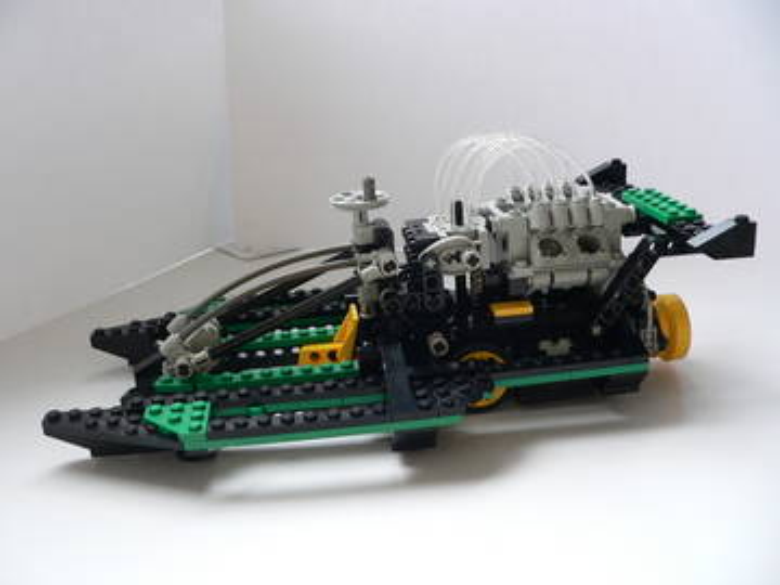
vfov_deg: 39.7
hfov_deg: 51.4
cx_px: 390
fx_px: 811
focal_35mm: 36
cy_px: 292
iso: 200
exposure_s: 1/30
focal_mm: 6
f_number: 2.8
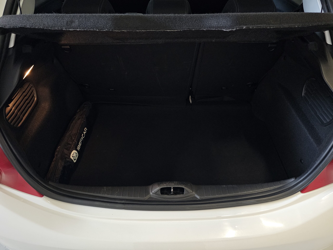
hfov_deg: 73.9
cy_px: 125
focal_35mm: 23
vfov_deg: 58.9
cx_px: 166
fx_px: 221
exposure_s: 1/50
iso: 800
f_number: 1.7
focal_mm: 6.3
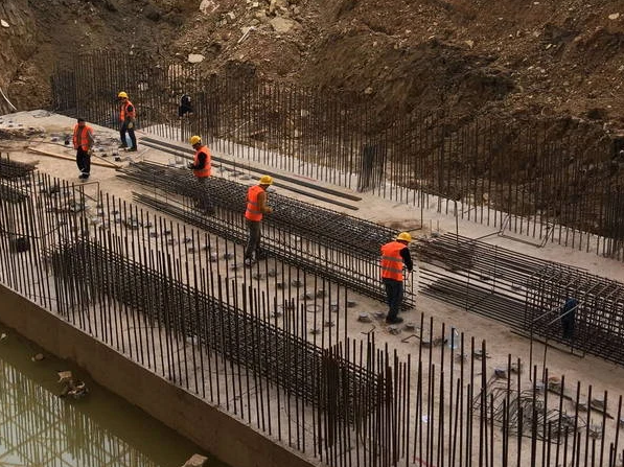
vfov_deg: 29.2
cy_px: 113
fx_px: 883
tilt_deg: -12.9
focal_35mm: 49
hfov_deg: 38.6
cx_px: 218
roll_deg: +2.0
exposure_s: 1/144
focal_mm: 4.15
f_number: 2.2
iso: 25
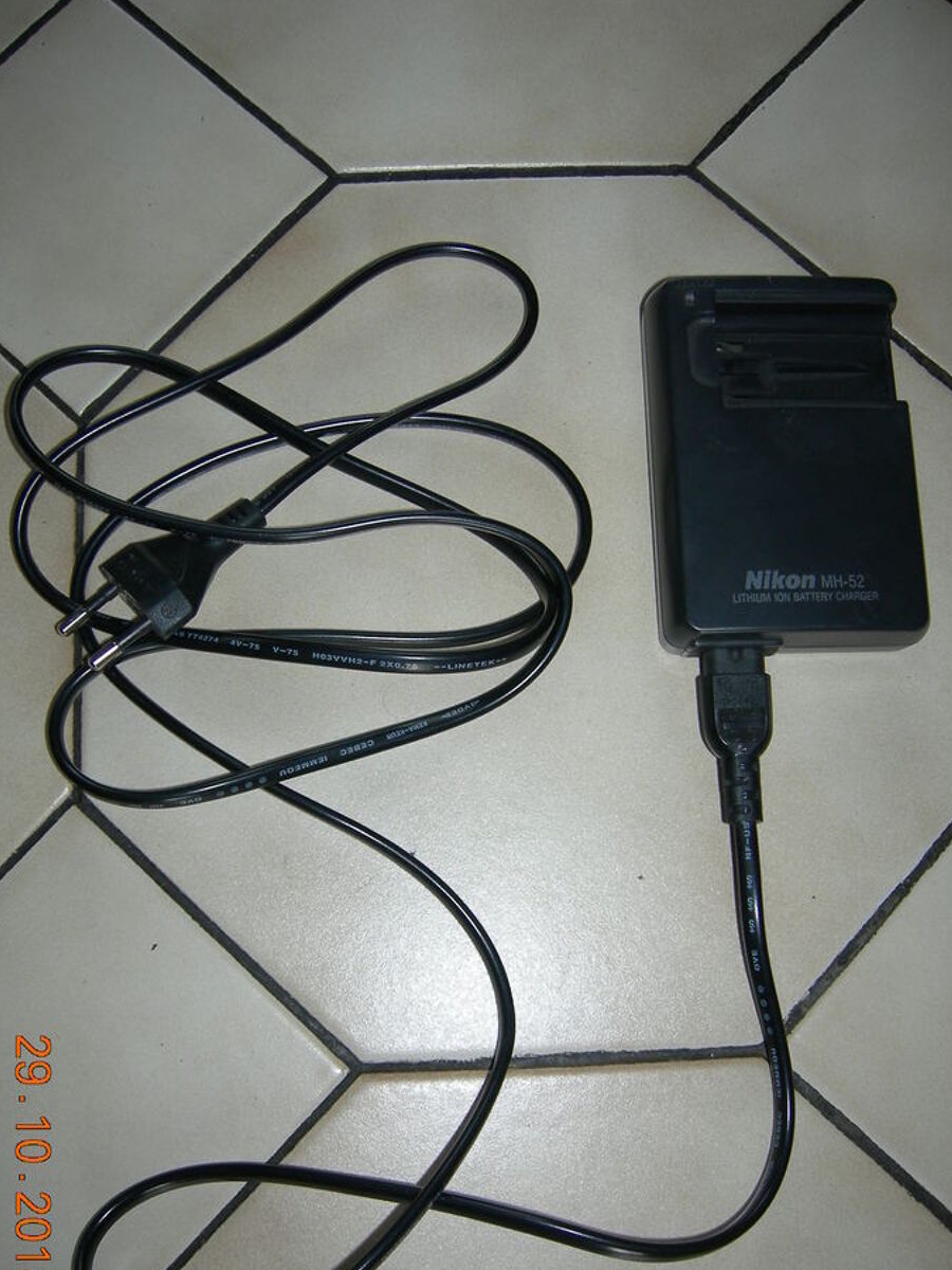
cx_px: 452
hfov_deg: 36.0
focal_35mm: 40
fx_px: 1467
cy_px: 686
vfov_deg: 46.8
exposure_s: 1/60.1
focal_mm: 7.5
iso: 64
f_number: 2.7
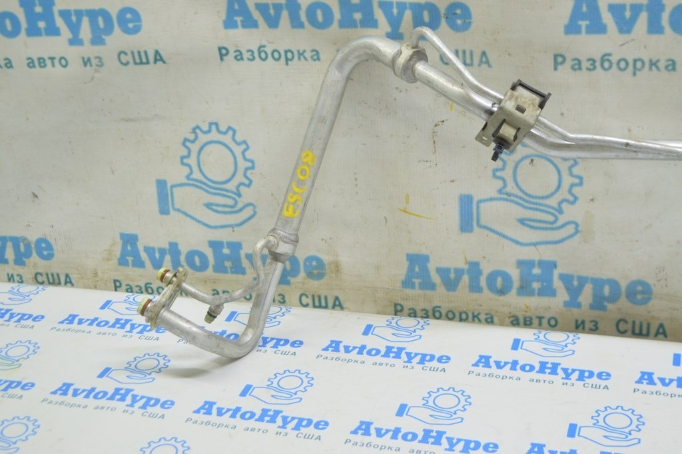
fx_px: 1079
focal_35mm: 57
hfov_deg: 35.1
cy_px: 227
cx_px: 341
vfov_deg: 23.7
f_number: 5.6
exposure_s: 1/20
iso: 400
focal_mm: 38
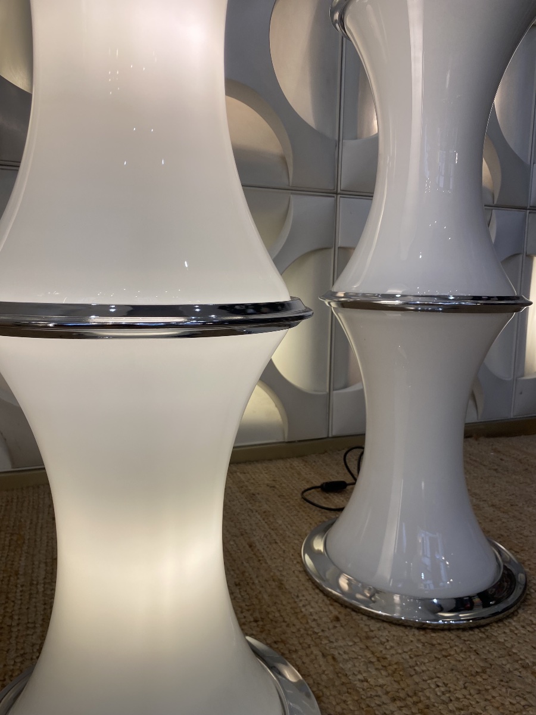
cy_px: 358
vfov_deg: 67.3
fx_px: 537
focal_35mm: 26
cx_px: 268
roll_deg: -1.5
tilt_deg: -8.4
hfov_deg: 53.1
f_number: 1.8
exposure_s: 1/238
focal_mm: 4.25
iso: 32
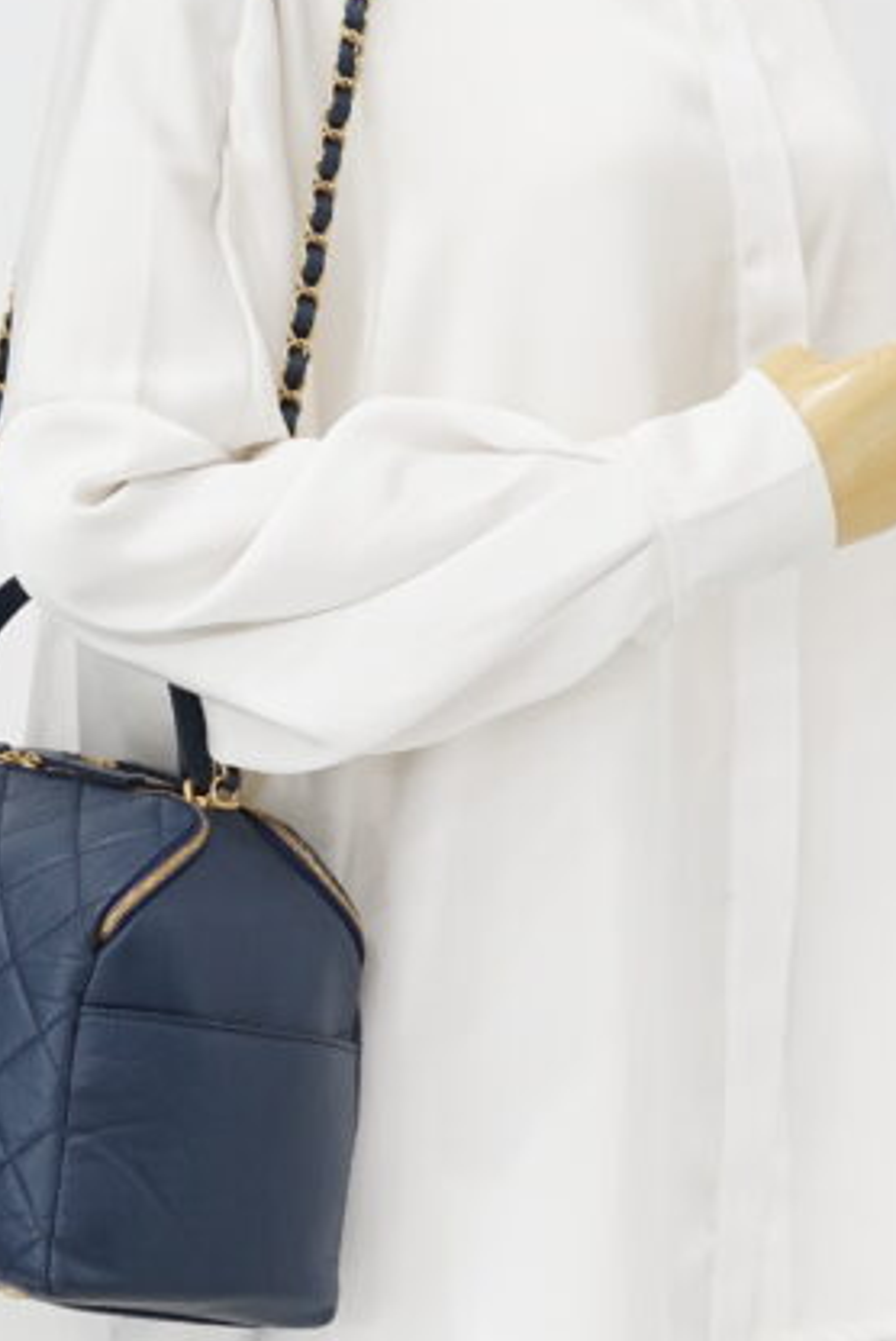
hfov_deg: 11.2
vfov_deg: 16.6
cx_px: 408
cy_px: 854
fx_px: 4584
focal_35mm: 123
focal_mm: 50
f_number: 6.3
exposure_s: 1/10
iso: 640
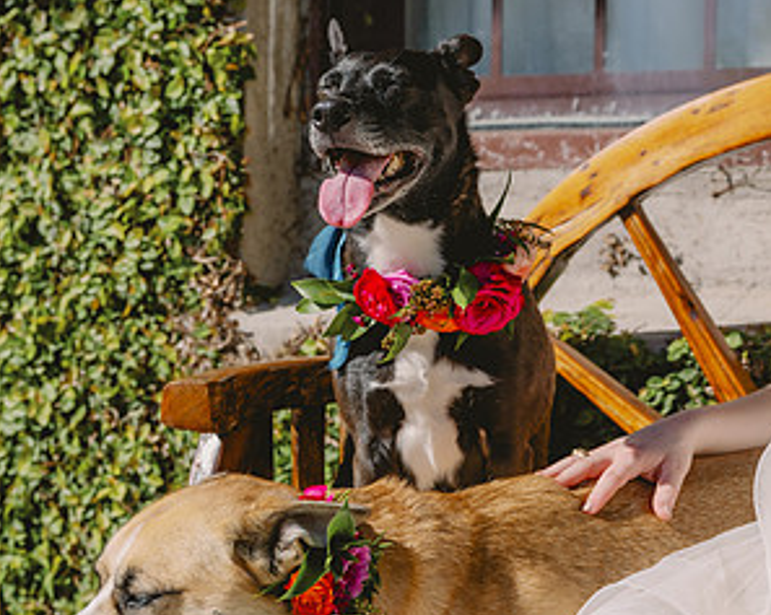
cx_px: 387
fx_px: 1687
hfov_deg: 25.7
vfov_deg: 20.6
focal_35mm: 74
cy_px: 405
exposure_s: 1/2500
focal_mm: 52
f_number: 5
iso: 100
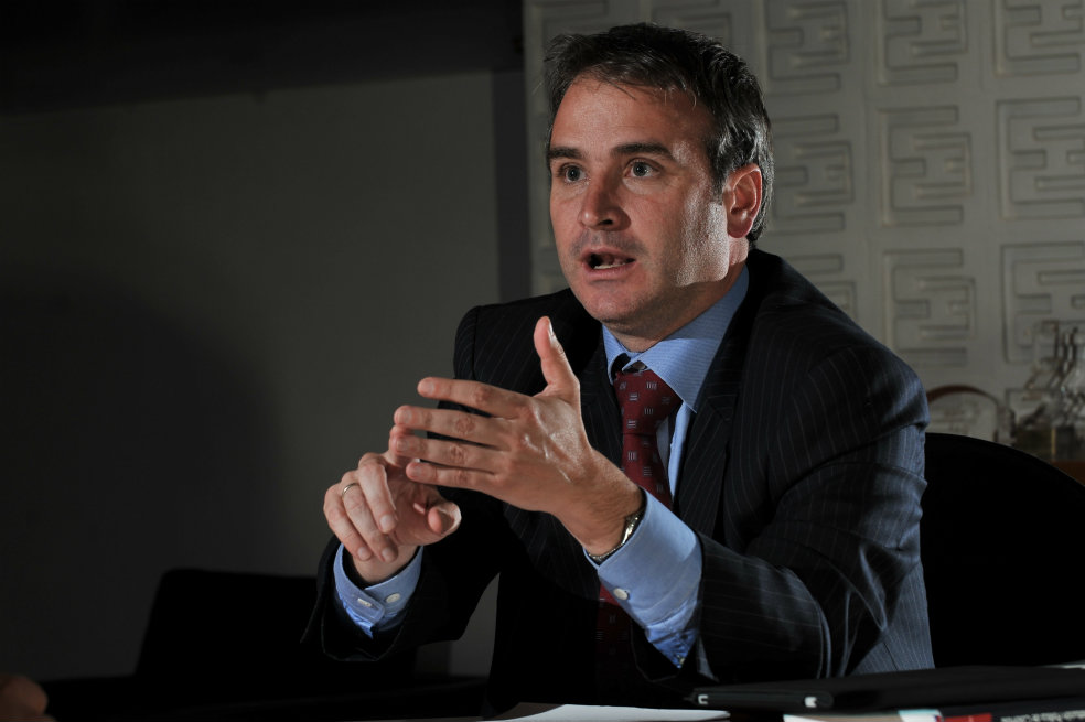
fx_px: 4744
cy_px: 361
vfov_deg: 8.7
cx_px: 542
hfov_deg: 13.0
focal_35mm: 158
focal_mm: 105
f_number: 5.6
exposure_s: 1/160
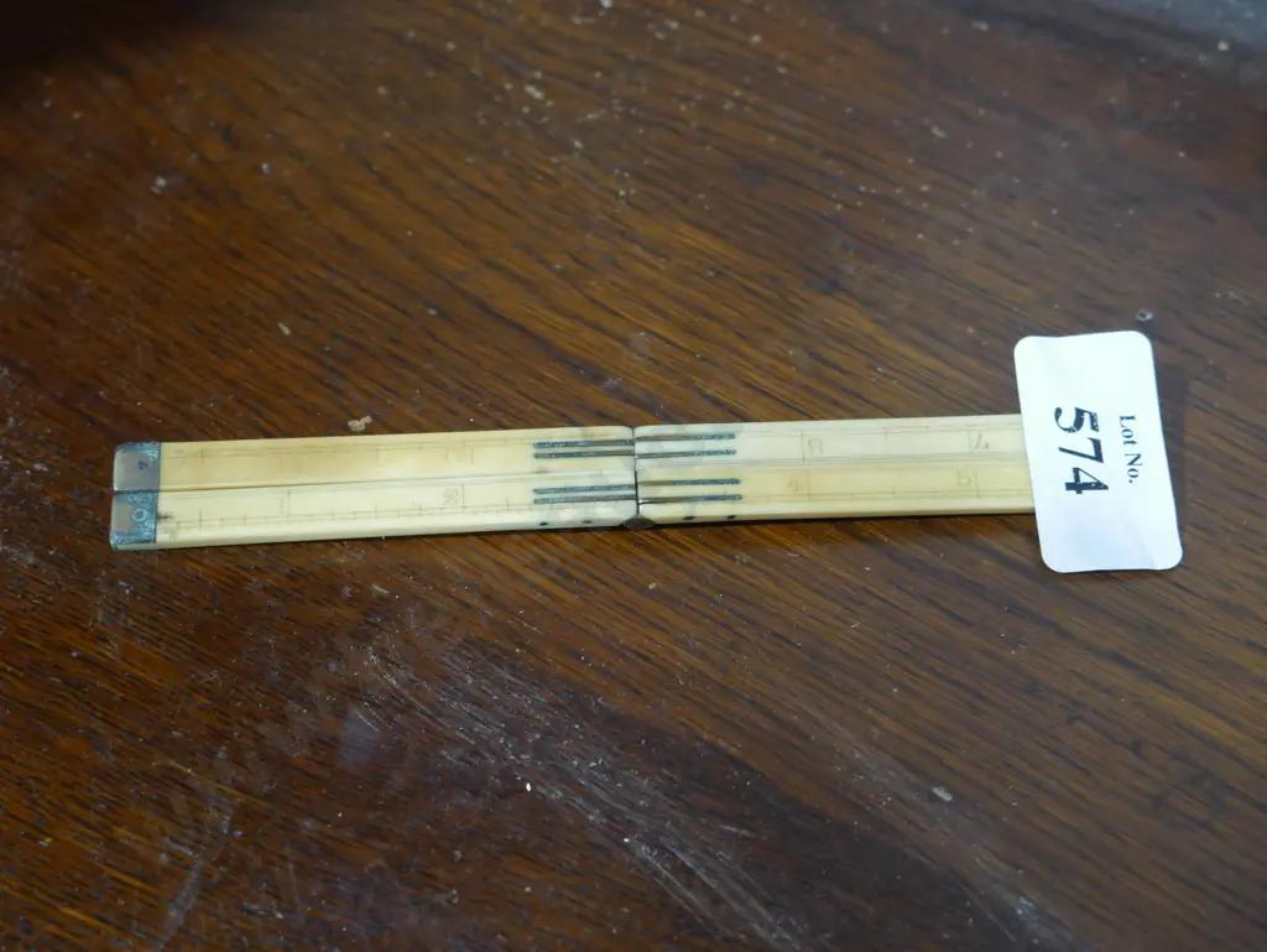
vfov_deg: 29.1
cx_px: 634
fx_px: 1831
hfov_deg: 38.2
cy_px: 476
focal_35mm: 50
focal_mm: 25
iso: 1600
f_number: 5.6
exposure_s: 1/60
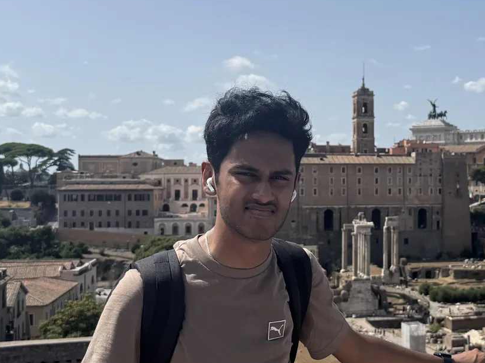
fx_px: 770
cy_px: 170
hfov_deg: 34.2
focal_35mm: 55
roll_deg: +0.5
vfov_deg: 26.5
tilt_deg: +1.6
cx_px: 367
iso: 80
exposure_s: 1/7937
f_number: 1.78
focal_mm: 6.76
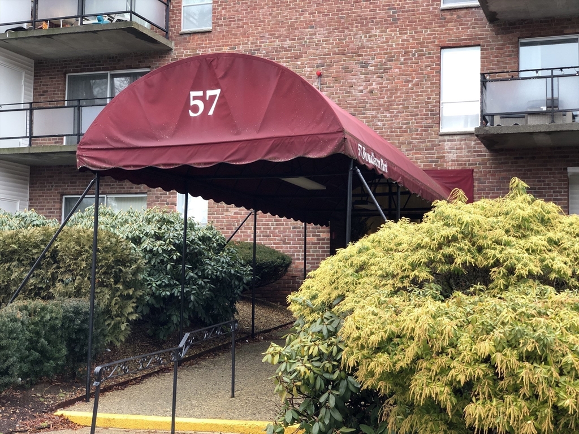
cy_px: 217
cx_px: 290
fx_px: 870
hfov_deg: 36.8
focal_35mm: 52
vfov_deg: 28.0
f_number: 2.4
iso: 64
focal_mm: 6
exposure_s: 1/60
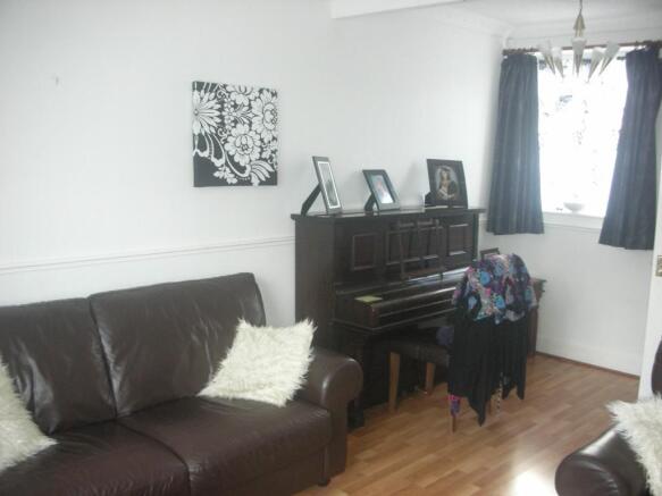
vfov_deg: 40.7
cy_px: 248
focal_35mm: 35
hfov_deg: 52.6
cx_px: 331
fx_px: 669
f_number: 3
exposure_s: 1/14
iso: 200
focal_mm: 5.8
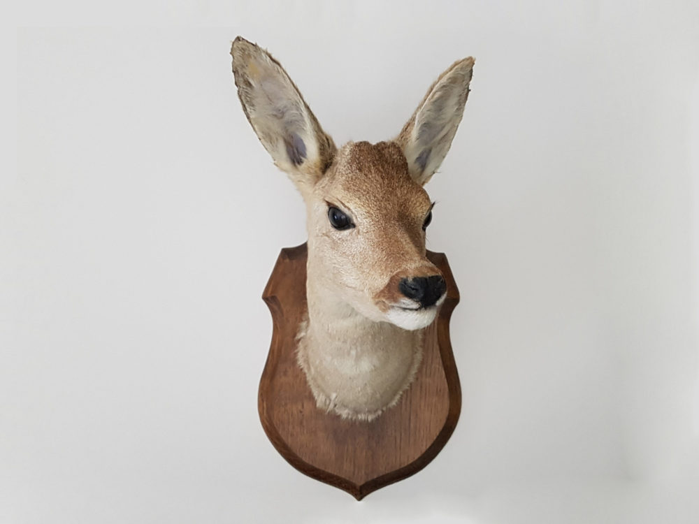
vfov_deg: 53.1
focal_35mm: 26
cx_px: 350
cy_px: 262
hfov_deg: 67.3
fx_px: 525
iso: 200
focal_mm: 4.2
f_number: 1.7
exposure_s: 1/25
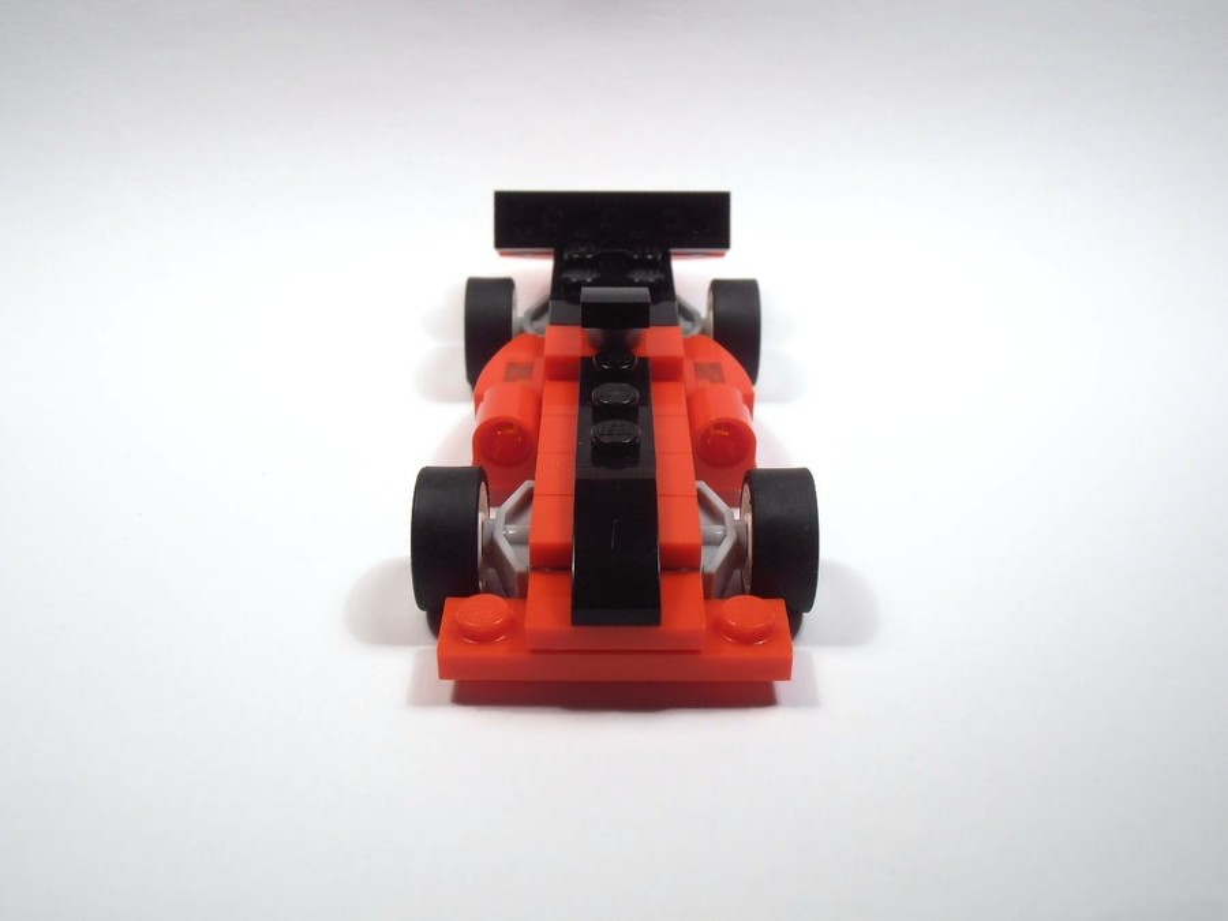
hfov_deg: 50.1
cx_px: 614
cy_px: 460
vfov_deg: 38.7
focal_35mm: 37
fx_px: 1313
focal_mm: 6.61
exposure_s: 1/60
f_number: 3.9
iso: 80
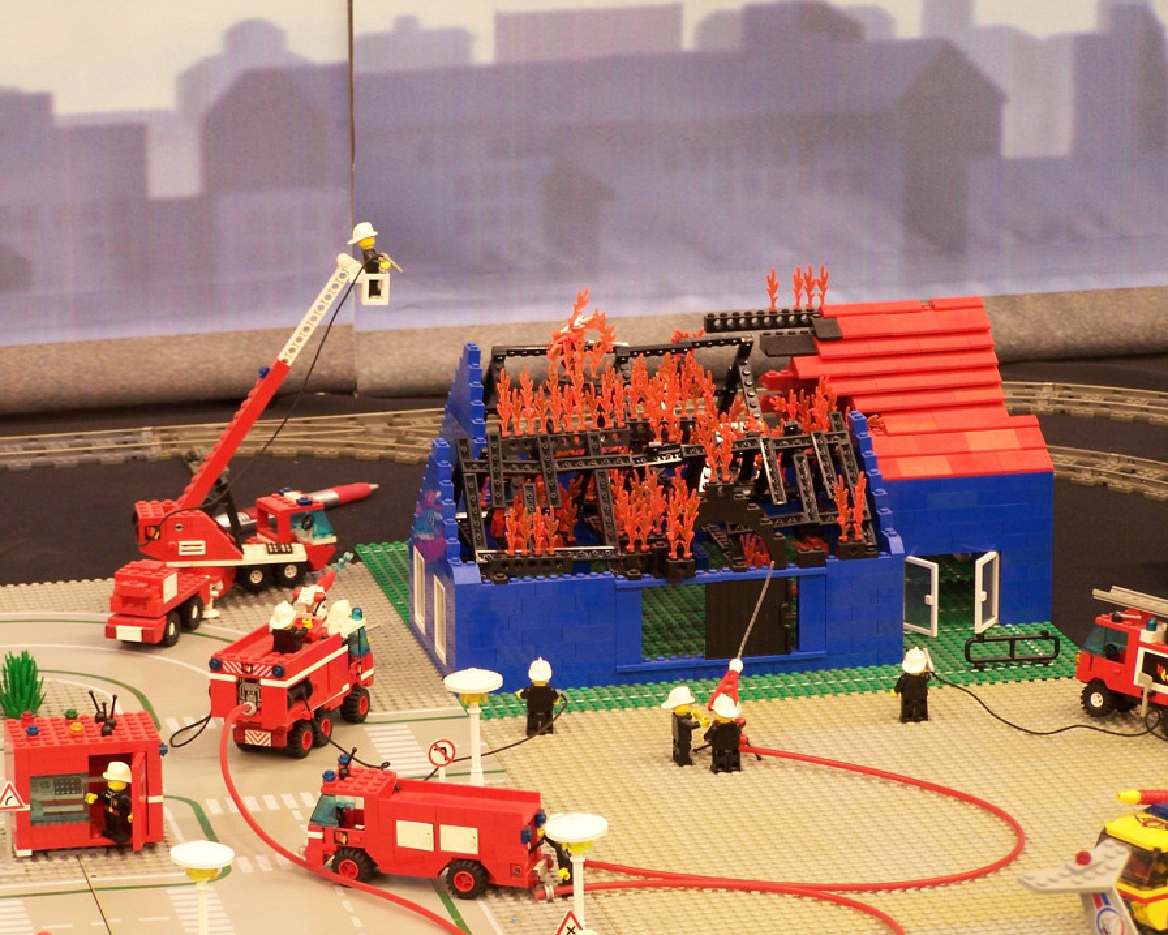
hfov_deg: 12.4
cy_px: 499
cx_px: 555
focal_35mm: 155
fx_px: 5359
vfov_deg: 10.0
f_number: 3.2
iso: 80
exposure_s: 1/2
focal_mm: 23.1
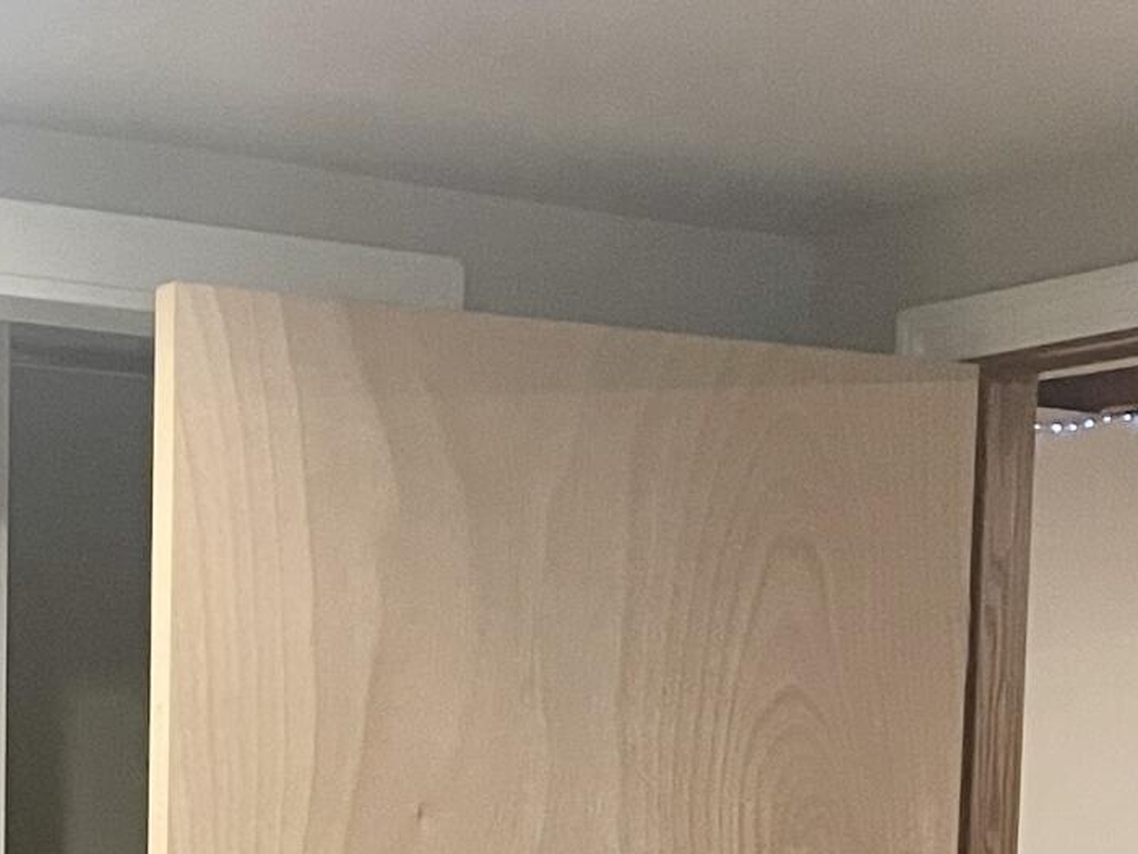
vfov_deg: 12.8
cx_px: -73
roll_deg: -0.1
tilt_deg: -6.9
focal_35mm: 107
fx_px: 3518
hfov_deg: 17.8
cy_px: 1450
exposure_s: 1/60
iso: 400
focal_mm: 5.1
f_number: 1.6
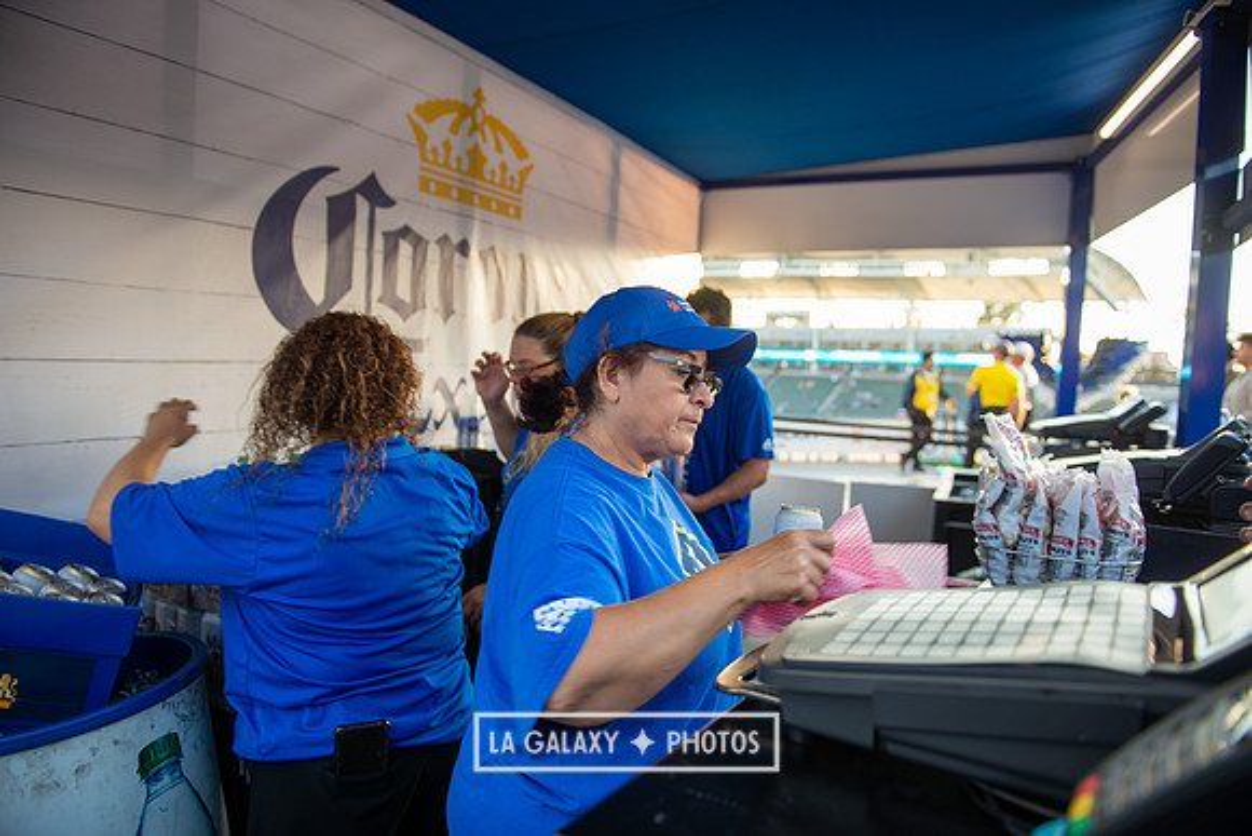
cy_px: 418
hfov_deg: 73.7
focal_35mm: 24
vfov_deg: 53.2
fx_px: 835
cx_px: 626
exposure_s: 1/125
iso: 125
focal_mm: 24
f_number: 2.8
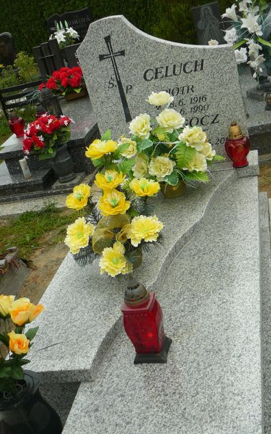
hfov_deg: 29.1
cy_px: 216
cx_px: 164
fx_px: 520
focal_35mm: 44
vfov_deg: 45.3
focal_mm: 6.1
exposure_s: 1/80
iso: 80
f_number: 3.1
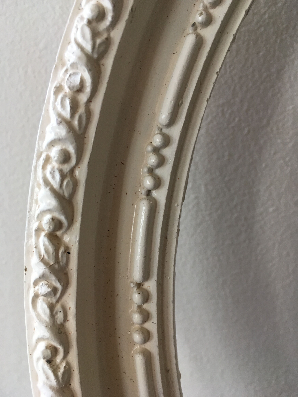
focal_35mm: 29
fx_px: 333
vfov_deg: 61.7
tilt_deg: -19.0
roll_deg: +1.4
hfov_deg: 48.2
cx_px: 149
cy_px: 198
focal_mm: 4.15
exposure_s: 1/33
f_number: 2.2
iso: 50
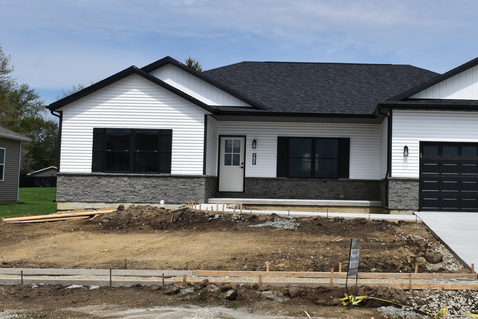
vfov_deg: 26.0
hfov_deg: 37.5
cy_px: 139
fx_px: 690
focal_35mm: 52
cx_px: 343
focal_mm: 24
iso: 100
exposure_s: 1/400
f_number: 9
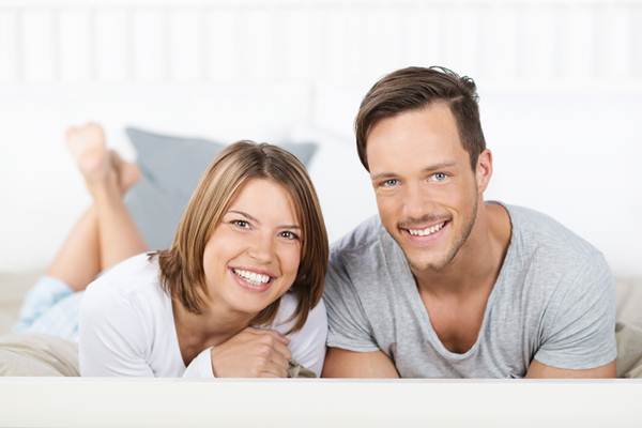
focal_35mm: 85
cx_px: 321
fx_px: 1516
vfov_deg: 16.1
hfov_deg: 23.9
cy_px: 214
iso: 80
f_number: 2.8
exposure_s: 1/250
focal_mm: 85
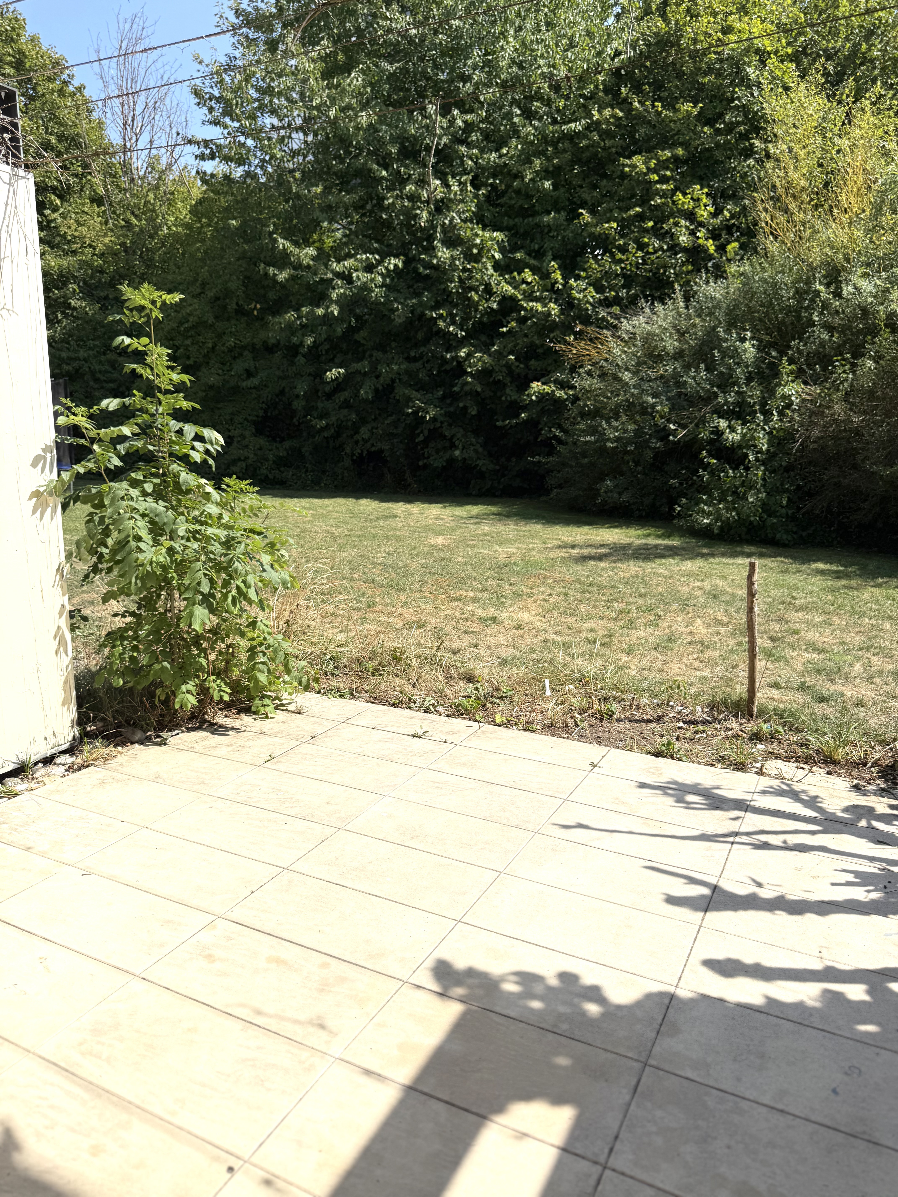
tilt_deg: -11.5
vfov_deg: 71.6
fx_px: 830
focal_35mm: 24
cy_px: 598
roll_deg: -0.8
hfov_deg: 56.8
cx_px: 449
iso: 80
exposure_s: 1/5319
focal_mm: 6.76
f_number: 1.78
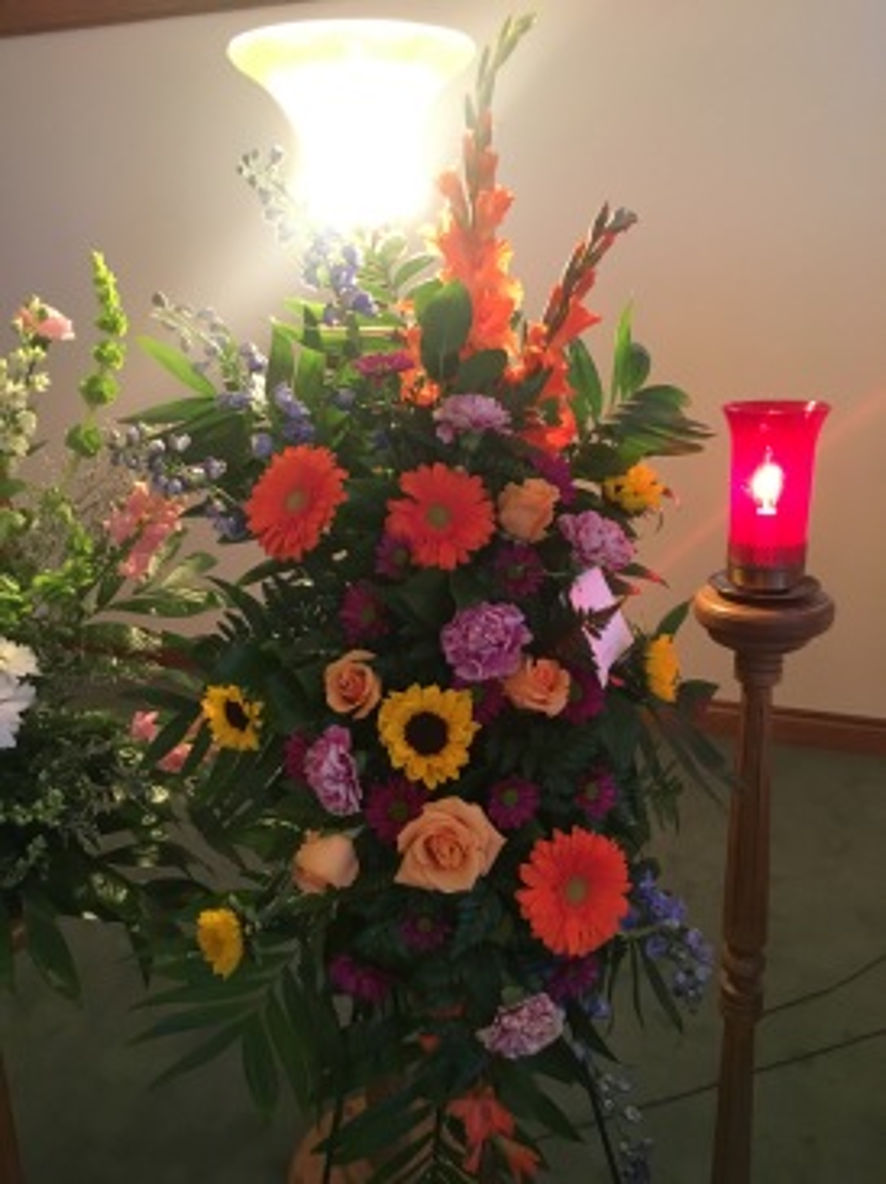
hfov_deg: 48.2
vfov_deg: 61.7
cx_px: 443
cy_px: 592
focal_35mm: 29
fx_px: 991
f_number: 2.2
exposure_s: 1/15
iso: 250
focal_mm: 4.15
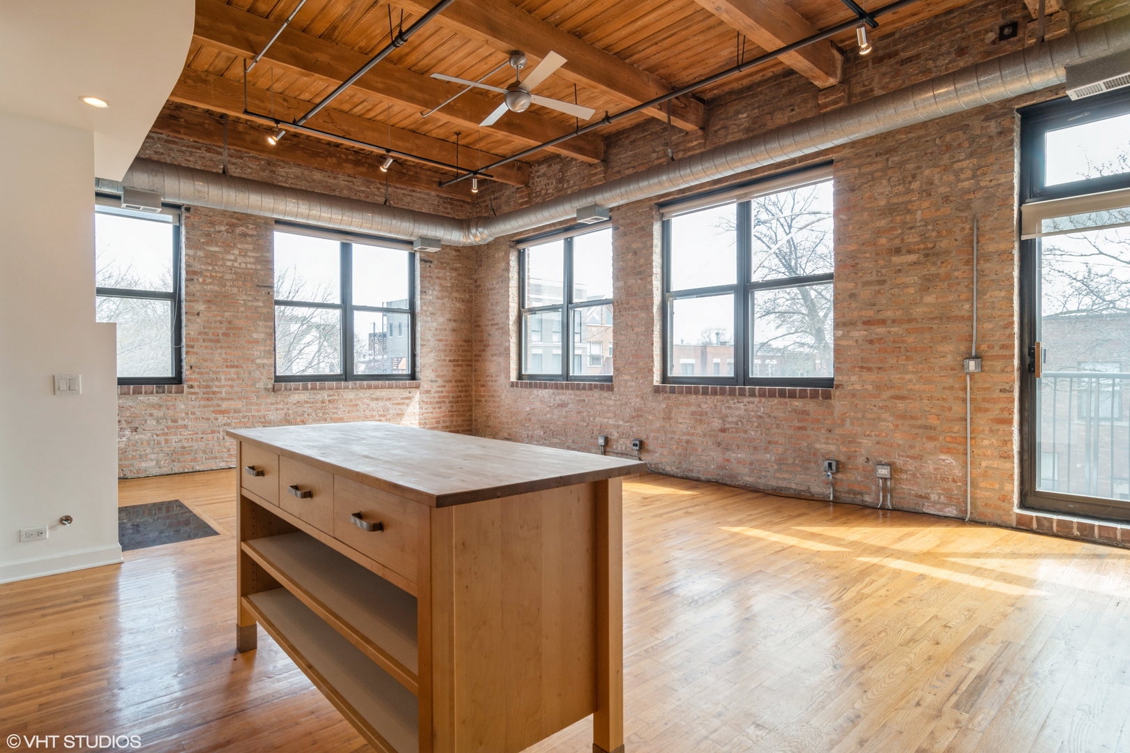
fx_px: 565
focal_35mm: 18
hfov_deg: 90.0
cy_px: 376
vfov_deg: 67.4
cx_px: 565
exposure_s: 1/25
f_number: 8
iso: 200
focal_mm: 12
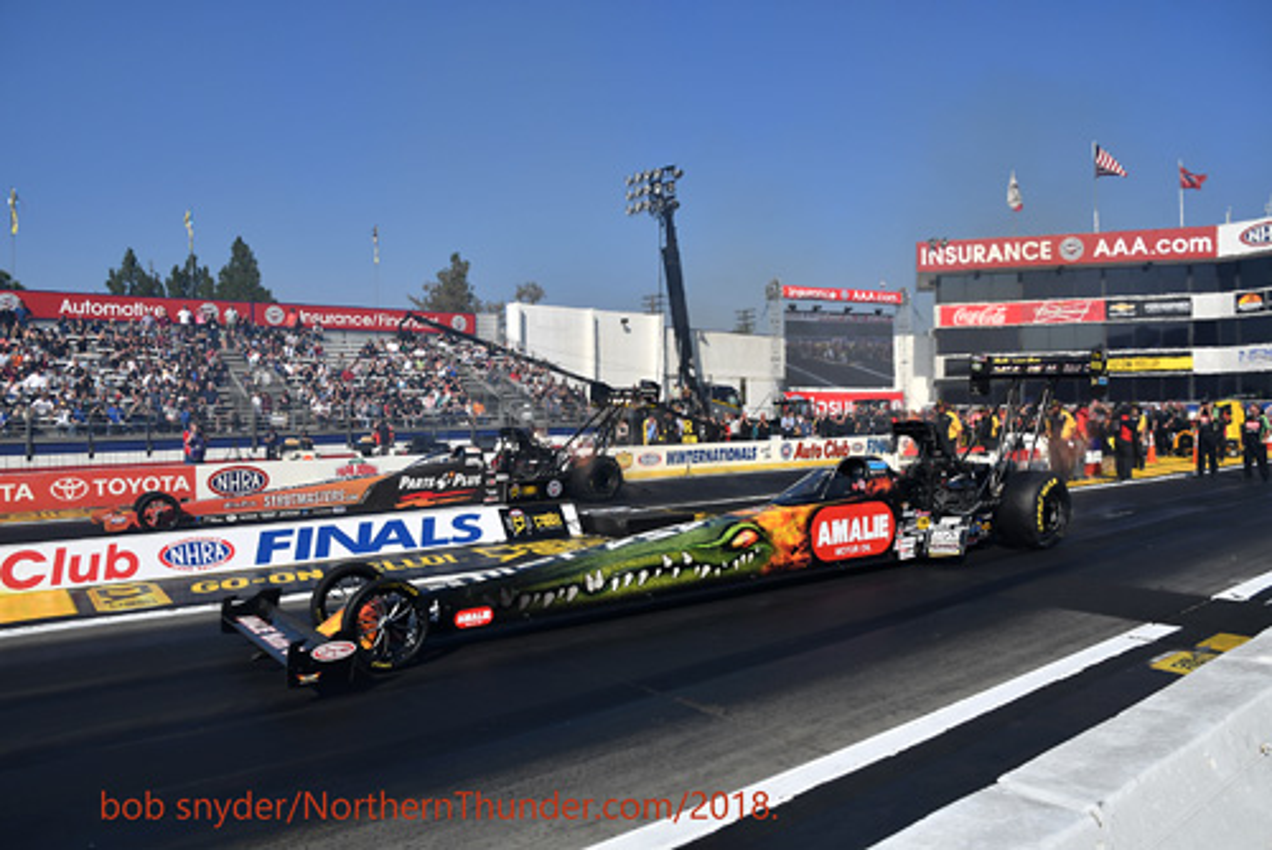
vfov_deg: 53.2
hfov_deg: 73.7
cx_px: 636
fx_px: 848
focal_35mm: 24
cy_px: 425
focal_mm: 16
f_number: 5.6
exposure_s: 1/2000
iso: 160
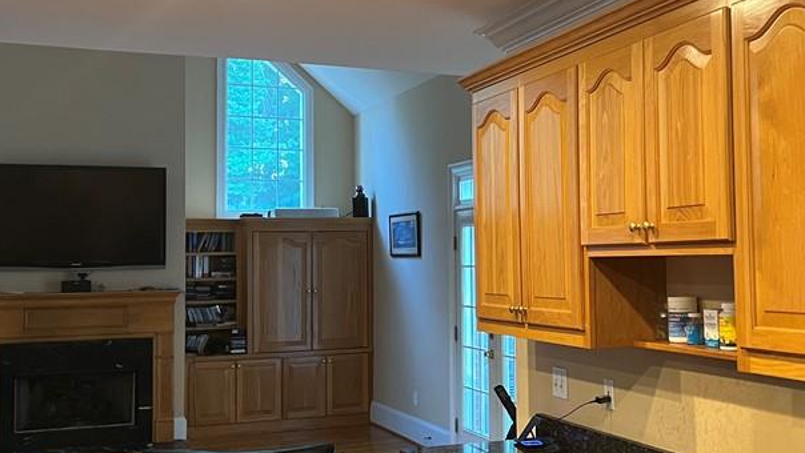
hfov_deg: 42.7
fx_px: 1025
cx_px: 485
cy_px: 228
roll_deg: +1.0
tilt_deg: +2.9
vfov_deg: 24.9
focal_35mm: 48
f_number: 1.5
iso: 320
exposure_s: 1/60
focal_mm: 5.7
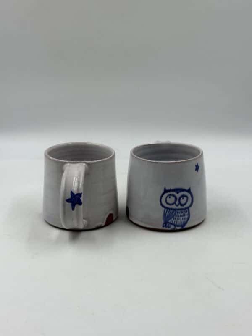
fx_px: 466
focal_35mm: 48
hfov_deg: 30.3
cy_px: 168
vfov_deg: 39.7
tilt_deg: -19.5
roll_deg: -0.3
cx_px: 126
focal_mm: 6.86
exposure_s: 1/672
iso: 64
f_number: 1.78
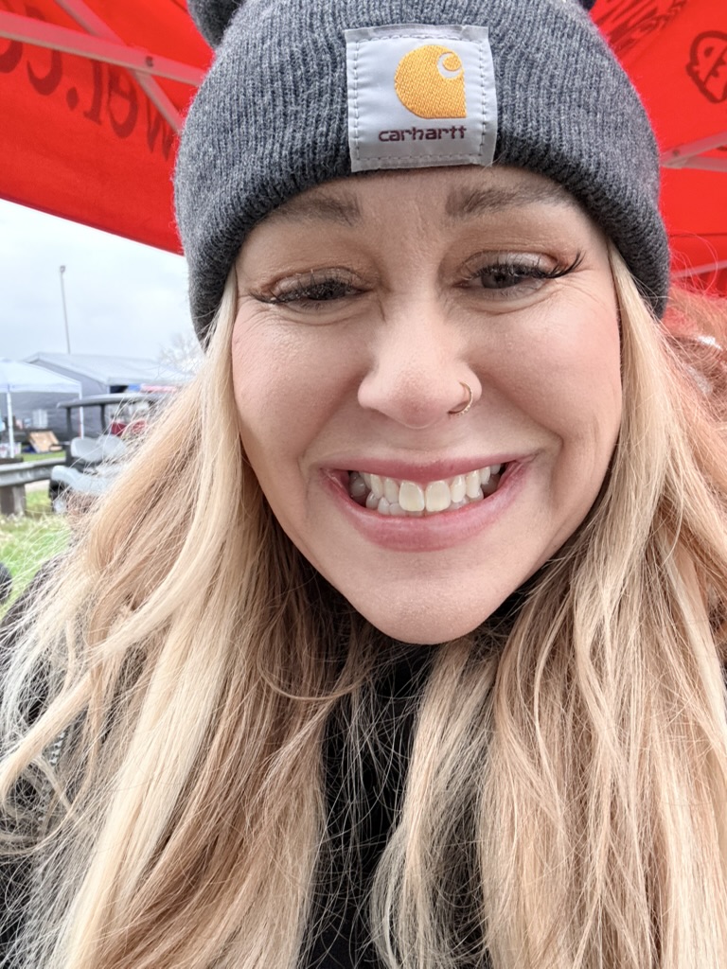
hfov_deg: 46.8
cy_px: 484
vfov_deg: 60.0
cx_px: 364
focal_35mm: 30
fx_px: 840
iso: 80
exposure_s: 1/91
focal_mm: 2.69
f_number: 1.9
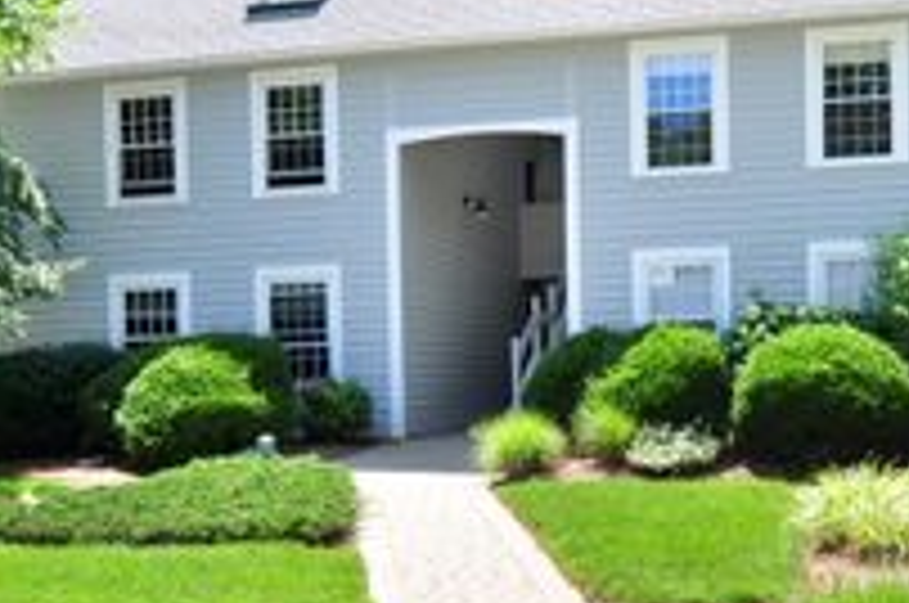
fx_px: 1074
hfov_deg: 44.3
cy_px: 405
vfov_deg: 31.1
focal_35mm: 43
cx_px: 688
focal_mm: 11.5
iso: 400
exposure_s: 1/160
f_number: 8
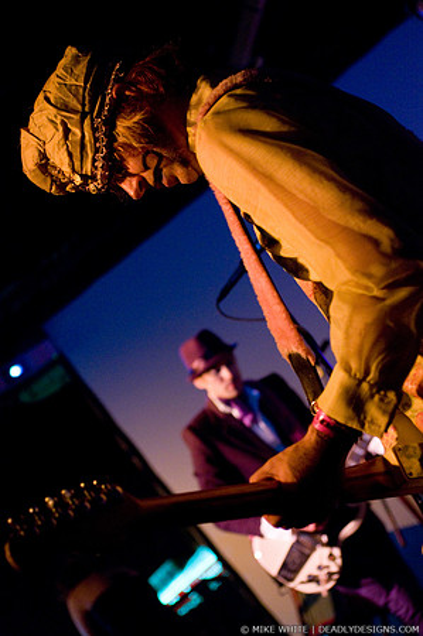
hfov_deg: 18.9
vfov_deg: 28.1
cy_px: 318
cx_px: 212
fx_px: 1272
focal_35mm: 72
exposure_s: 1/40
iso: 1250
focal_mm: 48
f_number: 2.8
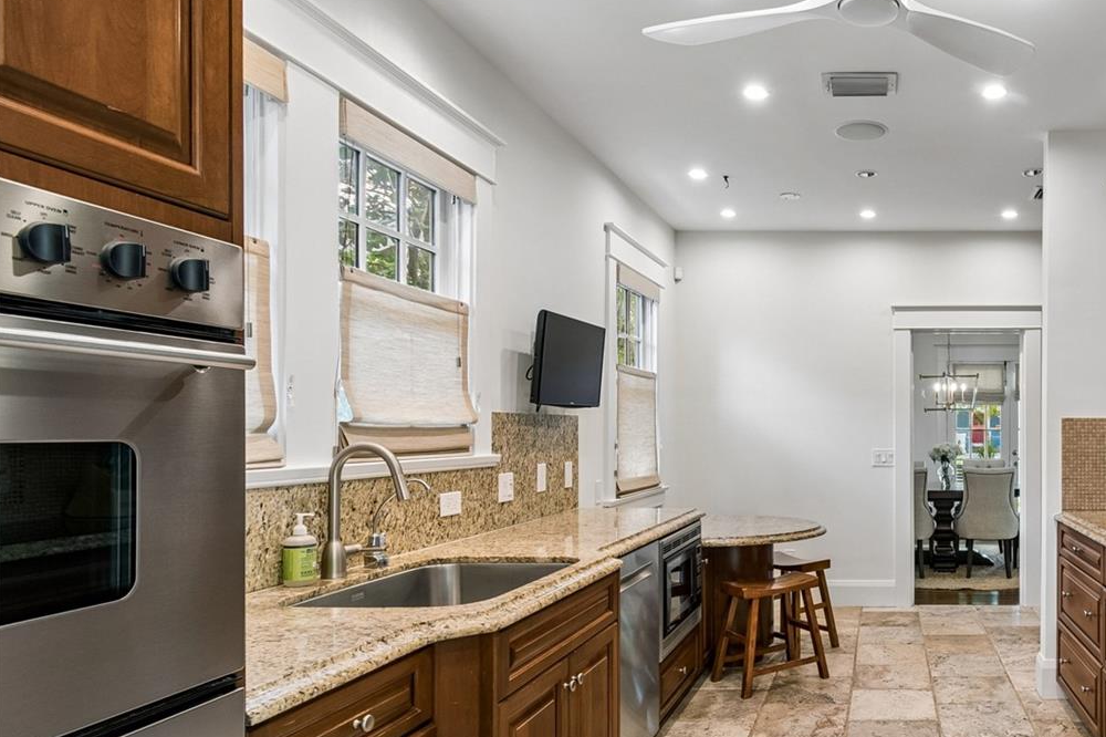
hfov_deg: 67.1
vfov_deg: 52.8
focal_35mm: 24
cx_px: 879
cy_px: 432
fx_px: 737
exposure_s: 1/5
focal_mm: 10
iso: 100
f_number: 7.1
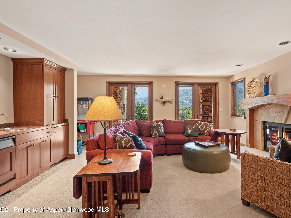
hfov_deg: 84.4
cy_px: 107
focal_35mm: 19
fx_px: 160
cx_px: 162
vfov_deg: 68.7
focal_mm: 17
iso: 3200
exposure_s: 1/15
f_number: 7.1
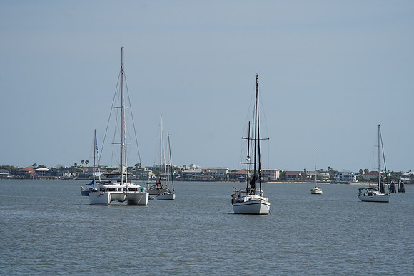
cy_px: 138
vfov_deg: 6.9
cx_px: 207
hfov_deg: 10.3
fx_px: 2300
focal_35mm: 200
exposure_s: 1/2000
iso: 250
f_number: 5.6
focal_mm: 200
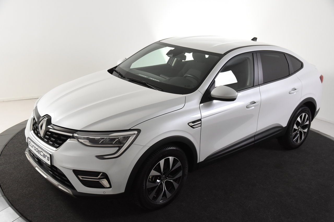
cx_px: 167
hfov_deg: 49.6
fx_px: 362
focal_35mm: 39
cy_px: 111
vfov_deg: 34.2
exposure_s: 1/100
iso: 1600
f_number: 5
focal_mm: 26
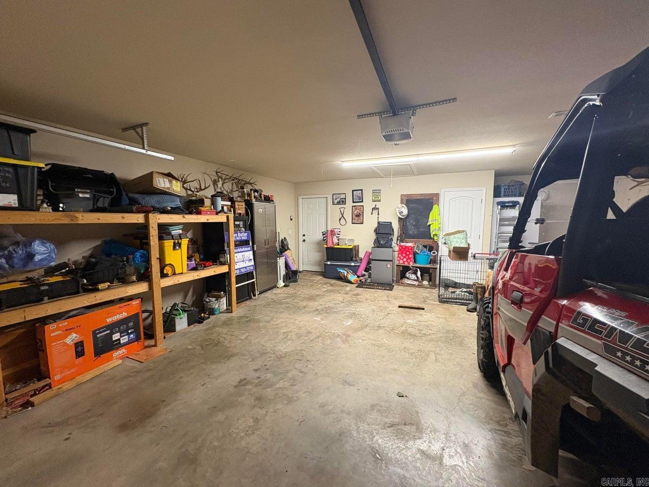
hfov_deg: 102.1
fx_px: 263
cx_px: 324
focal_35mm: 14
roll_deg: +0.7
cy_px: 244
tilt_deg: -4.5
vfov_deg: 85.7
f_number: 2.2
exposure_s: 1/60
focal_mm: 2.22
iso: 320
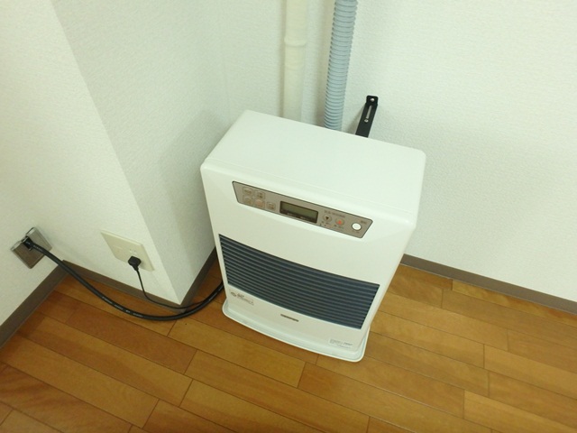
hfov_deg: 79.0
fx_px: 350
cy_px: 216
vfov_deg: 63.4
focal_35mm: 21
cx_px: 288
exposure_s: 1/30
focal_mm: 3.7
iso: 640
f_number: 3.5
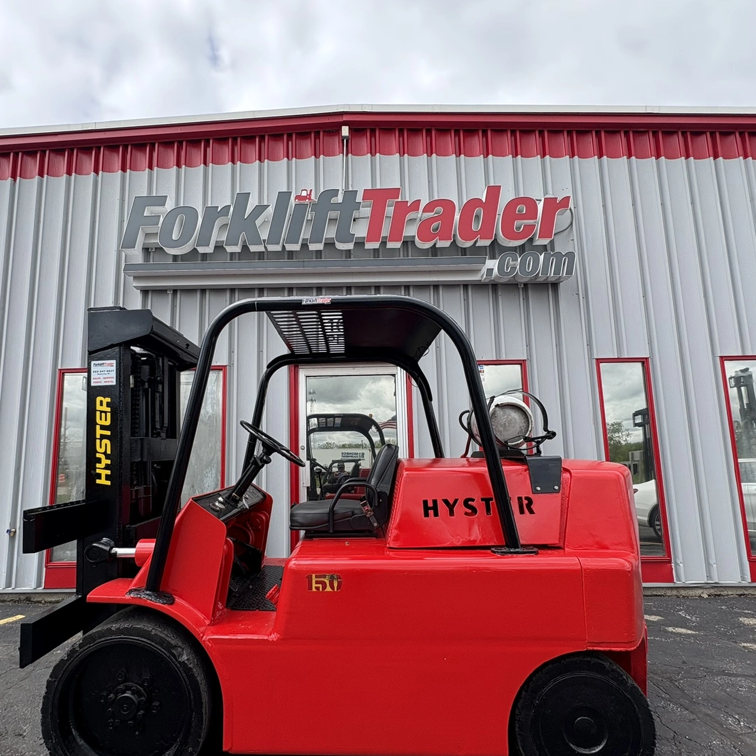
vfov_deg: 77.5
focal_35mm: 19
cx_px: 327
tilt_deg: +9.0
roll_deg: +2.5
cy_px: 408
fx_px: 469
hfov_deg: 77.3
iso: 40
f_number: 2.2
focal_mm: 2.22
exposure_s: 1/687
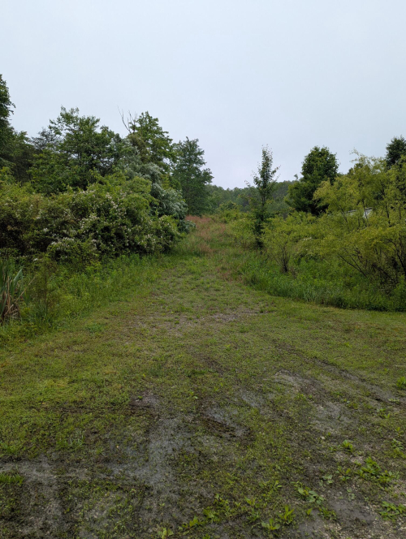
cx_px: 203
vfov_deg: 71.5
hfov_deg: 56.9
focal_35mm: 24
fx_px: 374
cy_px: 270
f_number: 1.85
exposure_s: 1/833
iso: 47
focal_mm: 6.81
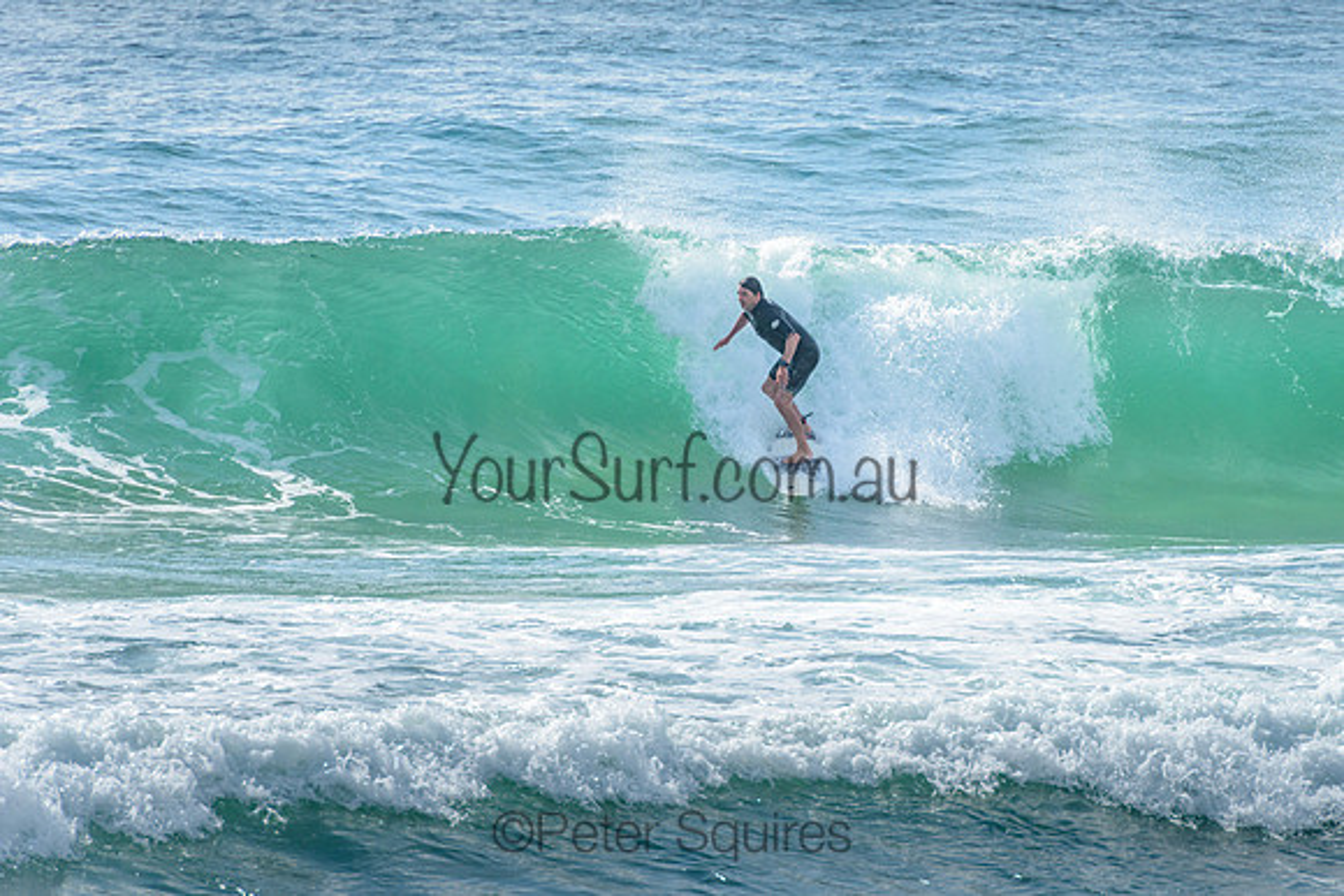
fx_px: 18313
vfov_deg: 2.8
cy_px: 347
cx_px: 824
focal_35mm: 490
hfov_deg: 4.2
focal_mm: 400
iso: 200
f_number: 7.1
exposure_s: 1/1600
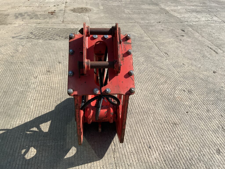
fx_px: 188
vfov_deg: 48.2
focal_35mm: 29
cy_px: 84
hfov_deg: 61.7
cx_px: 112
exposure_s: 1/1412
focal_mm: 3
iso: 16
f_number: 1.8
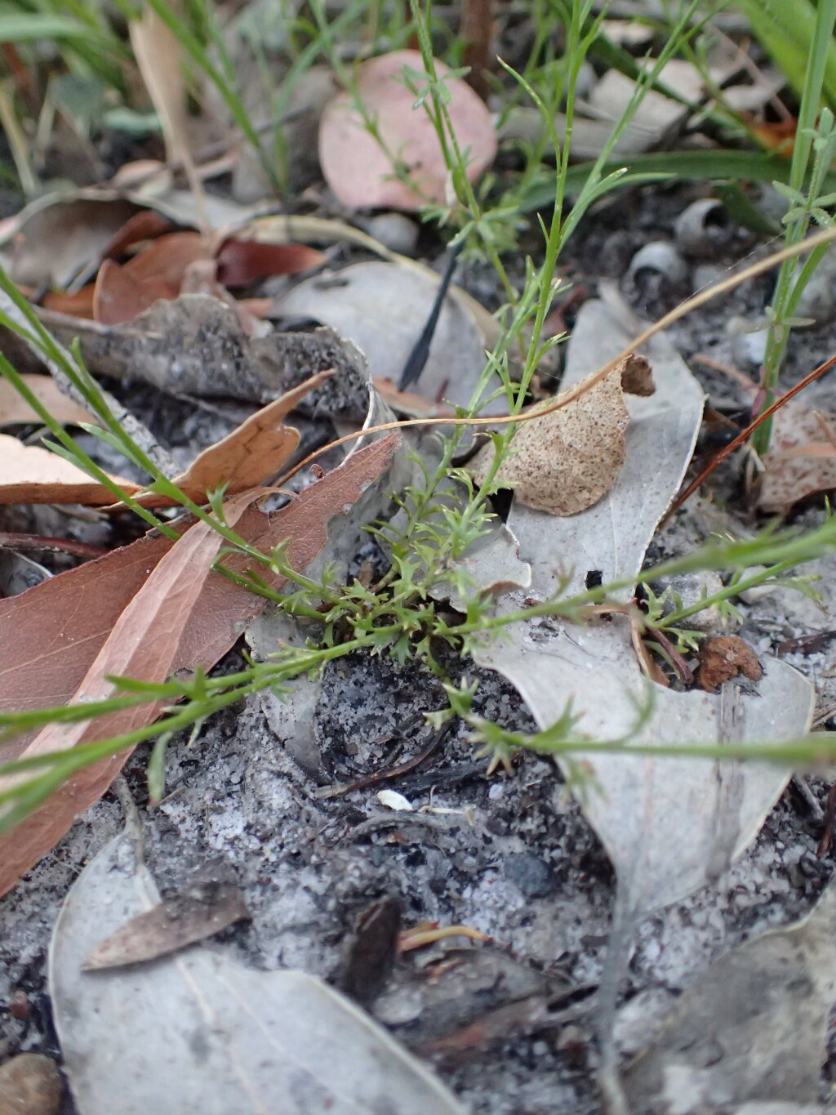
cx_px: 418
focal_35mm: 30
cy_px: 558
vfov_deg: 60.0
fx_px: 966
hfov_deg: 46.8
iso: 800
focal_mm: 5.5
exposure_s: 1/125
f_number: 2.3
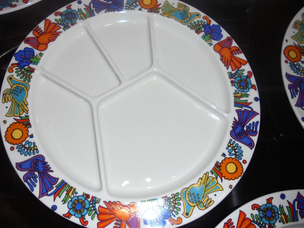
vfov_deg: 46.8
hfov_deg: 59.8
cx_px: 138
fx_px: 263
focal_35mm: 30
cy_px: 113
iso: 100
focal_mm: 4.6
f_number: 3.5
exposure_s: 1/30
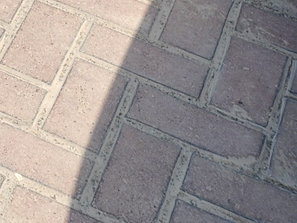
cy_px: -513
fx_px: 1304
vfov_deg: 8.0
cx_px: -341
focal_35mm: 152
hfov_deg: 11.4
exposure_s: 1/803
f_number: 1.8
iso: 12
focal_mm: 6.4
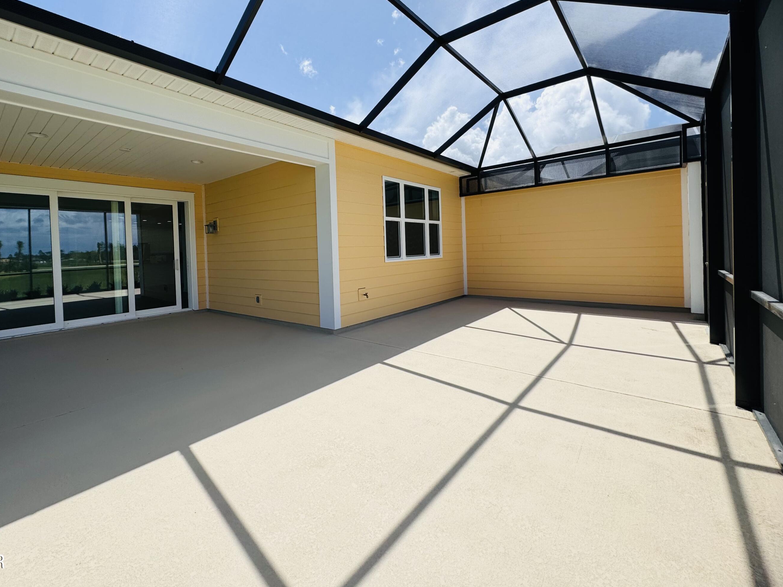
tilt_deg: -0.9
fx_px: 362
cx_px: 339
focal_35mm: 16
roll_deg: +1.7
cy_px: 257
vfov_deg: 77.8
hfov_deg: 94.0
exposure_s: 1/849
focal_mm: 2.22
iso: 50
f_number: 2.2
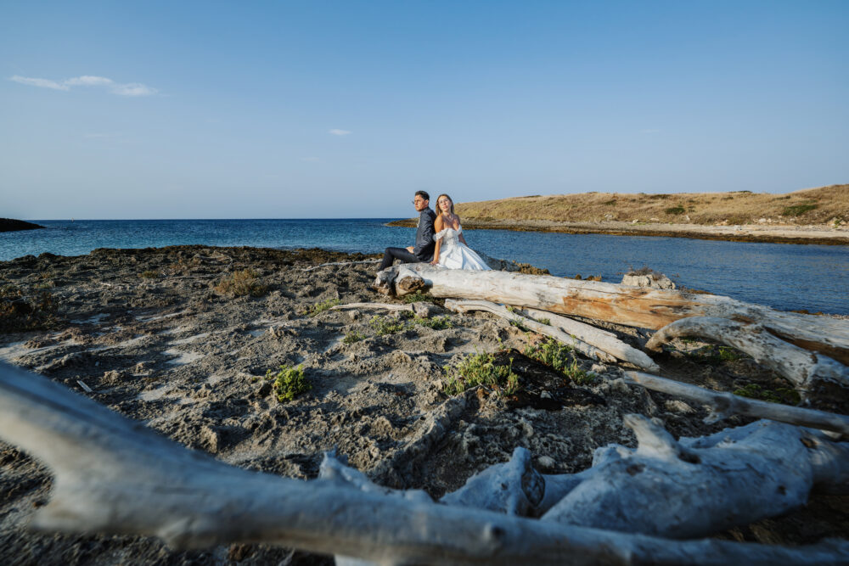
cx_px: 424
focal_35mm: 15
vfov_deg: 77.3
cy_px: 283
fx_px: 354
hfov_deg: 100.4
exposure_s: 1/1600
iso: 250
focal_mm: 15
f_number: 5
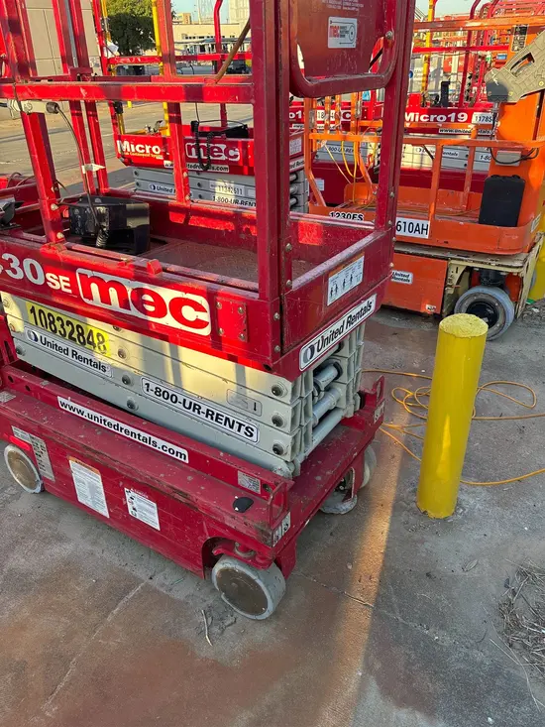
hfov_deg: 53.1
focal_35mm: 26
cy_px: 364
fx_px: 546
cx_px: 272
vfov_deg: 67.3
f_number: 1.6
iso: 50
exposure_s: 1/338
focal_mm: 5.96
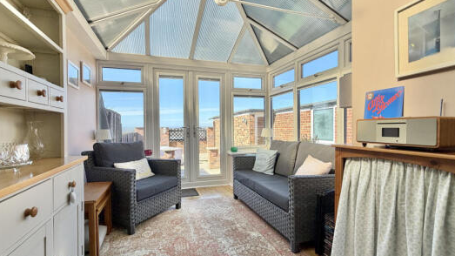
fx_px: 205
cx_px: 221
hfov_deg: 95.9
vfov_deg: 63.9
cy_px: 132
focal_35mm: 17
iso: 40
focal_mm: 2.22
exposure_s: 1/258
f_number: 2.2
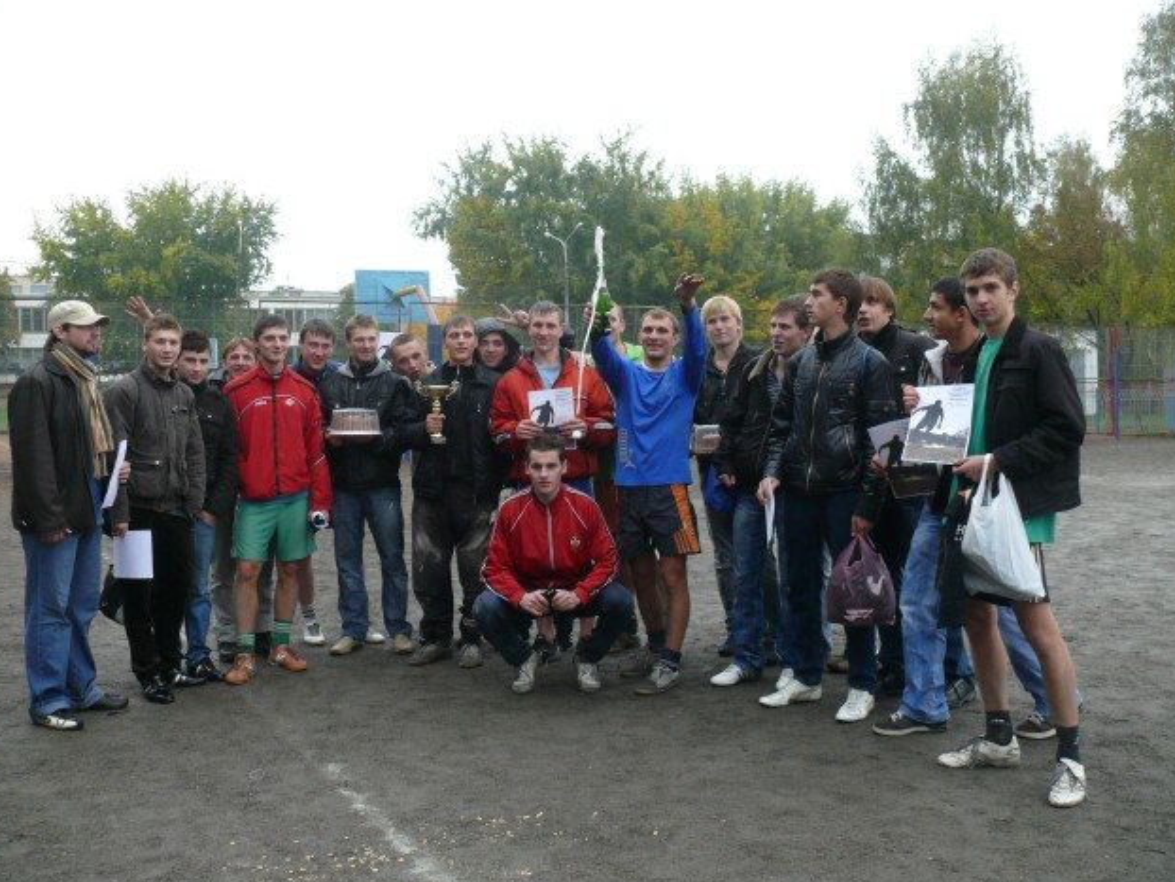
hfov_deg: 51.3
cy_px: 436
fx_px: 1222
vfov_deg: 39.7
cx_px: 578
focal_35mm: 36
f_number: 2.8
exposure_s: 1/200
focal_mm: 7.4
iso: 200
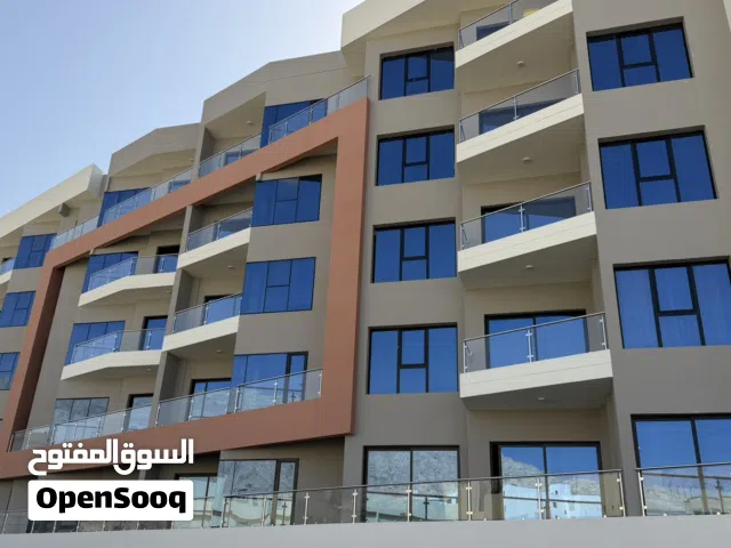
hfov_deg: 71.6
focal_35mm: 24
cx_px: 366
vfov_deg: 56.8
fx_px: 507
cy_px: 274
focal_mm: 6.76
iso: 100
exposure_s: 1/4975
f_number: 1.78
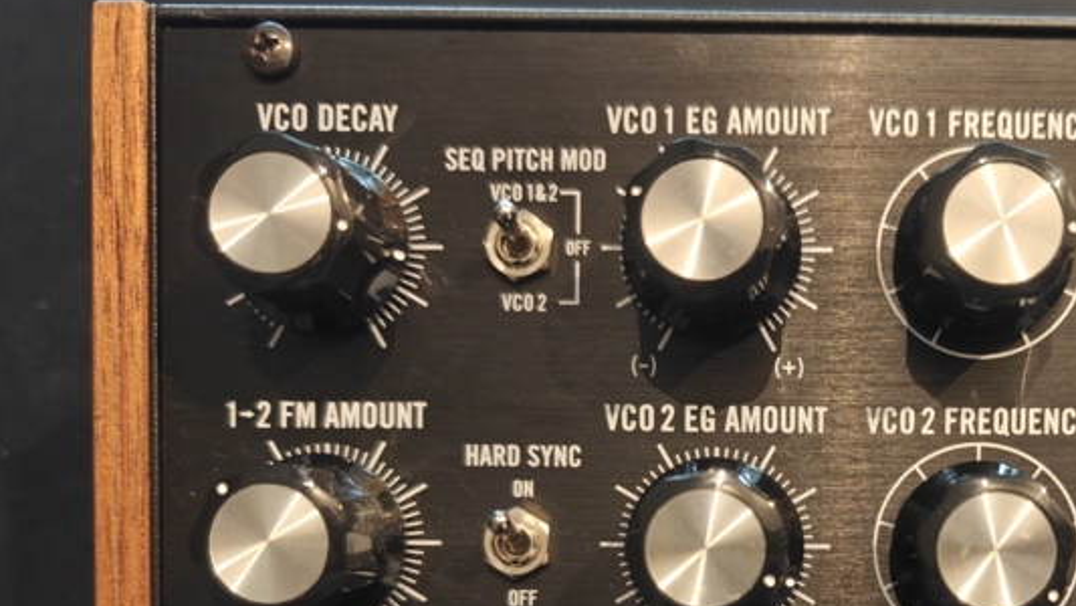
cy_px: 582
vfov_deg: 24.5
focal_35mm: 47
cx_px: 844
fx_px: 1341
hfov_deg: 42.0
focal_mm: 6.06
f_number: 1.6
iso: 1600
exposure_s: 1/34
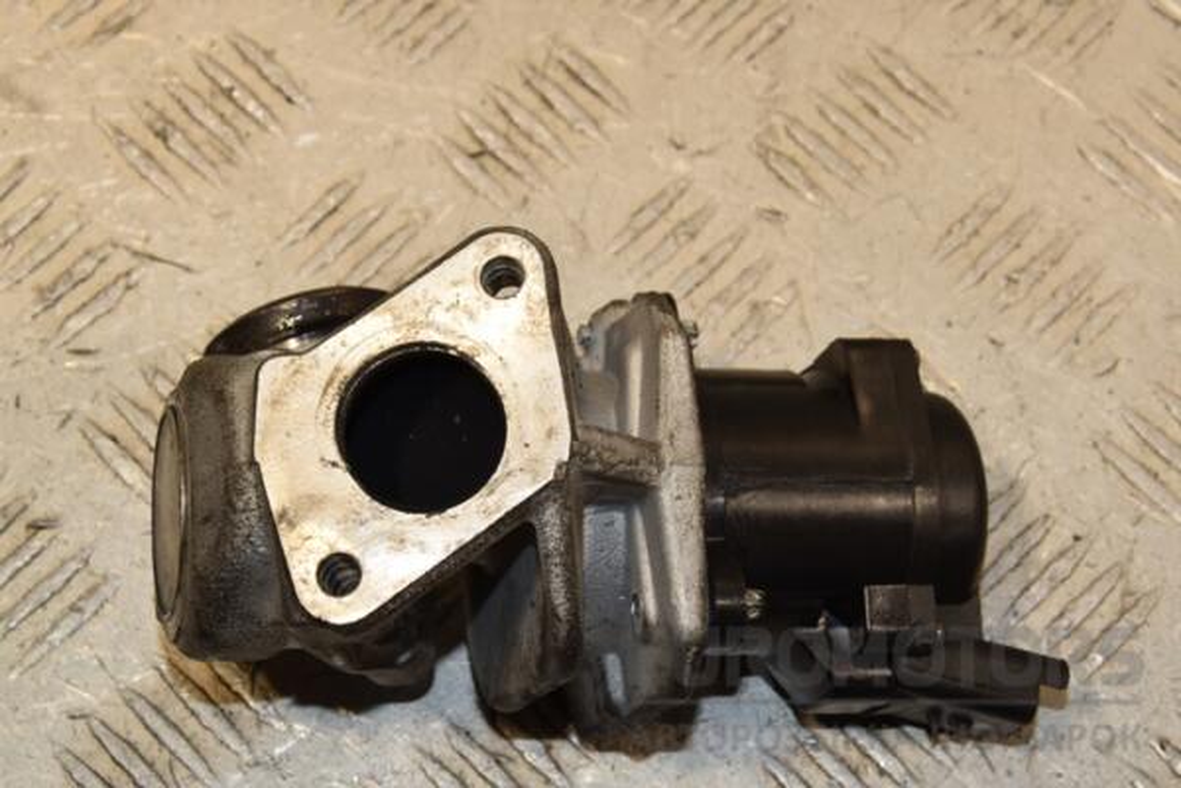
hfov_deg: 21.9
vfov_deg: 14.7
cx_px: 590
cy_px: 394
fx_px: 3051
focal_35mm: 93
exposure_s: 1/200
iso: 800
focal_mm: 62
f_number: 11
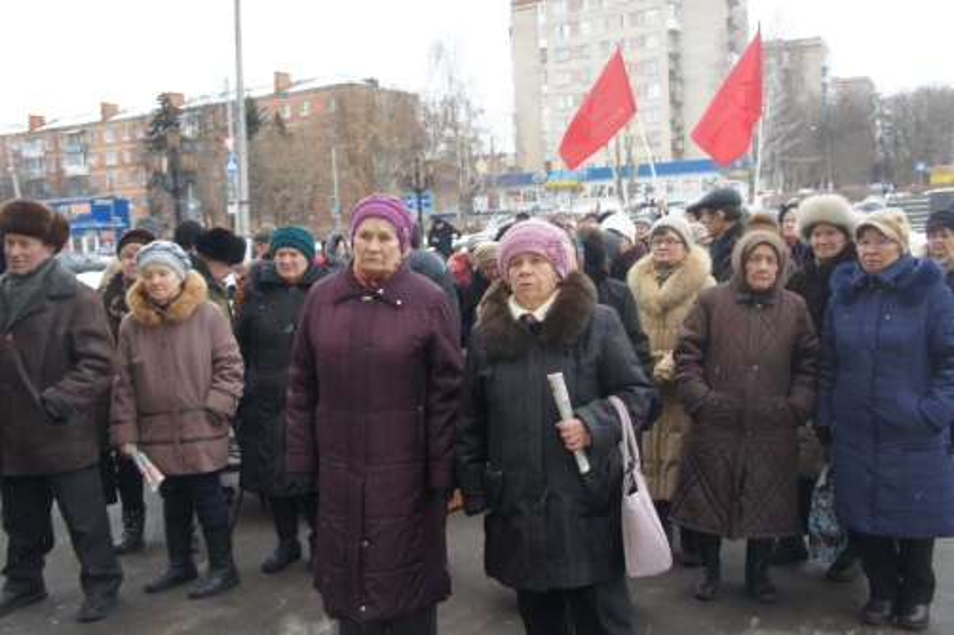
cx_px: 477
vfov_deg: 38.3
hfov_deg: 55.1
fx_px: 914
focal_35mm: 34
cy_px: 318
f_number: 4.5
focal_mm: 23
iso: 200
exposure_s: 1/100
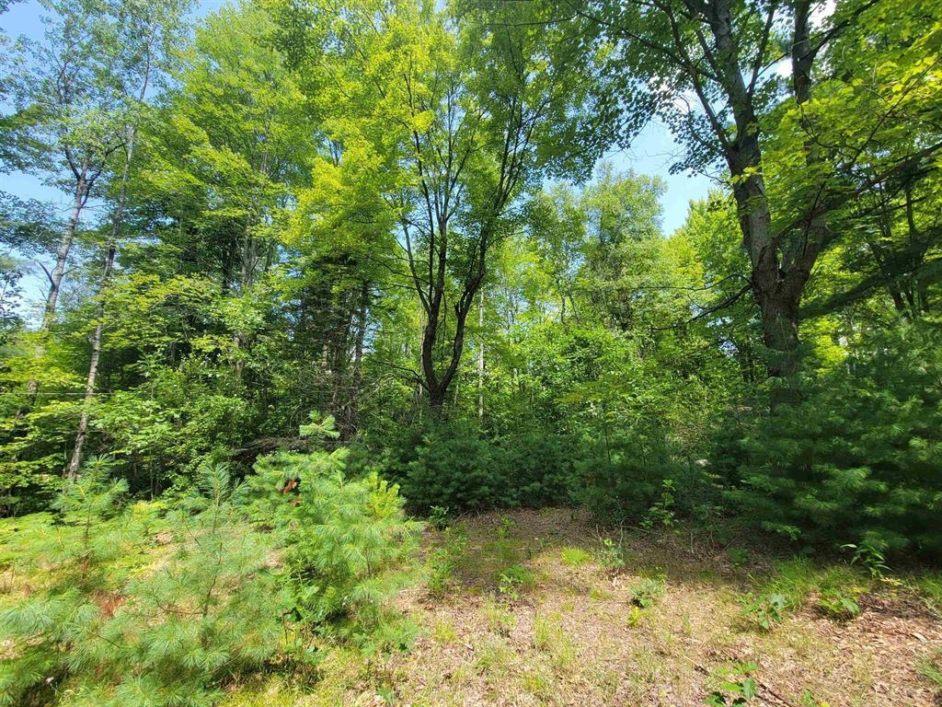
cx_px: 471
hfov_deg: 106.2
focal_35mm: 13
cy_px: 354
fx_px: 354
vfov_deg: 89.9
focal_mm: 2.2
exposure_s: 1/393
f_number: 2.2
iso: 50
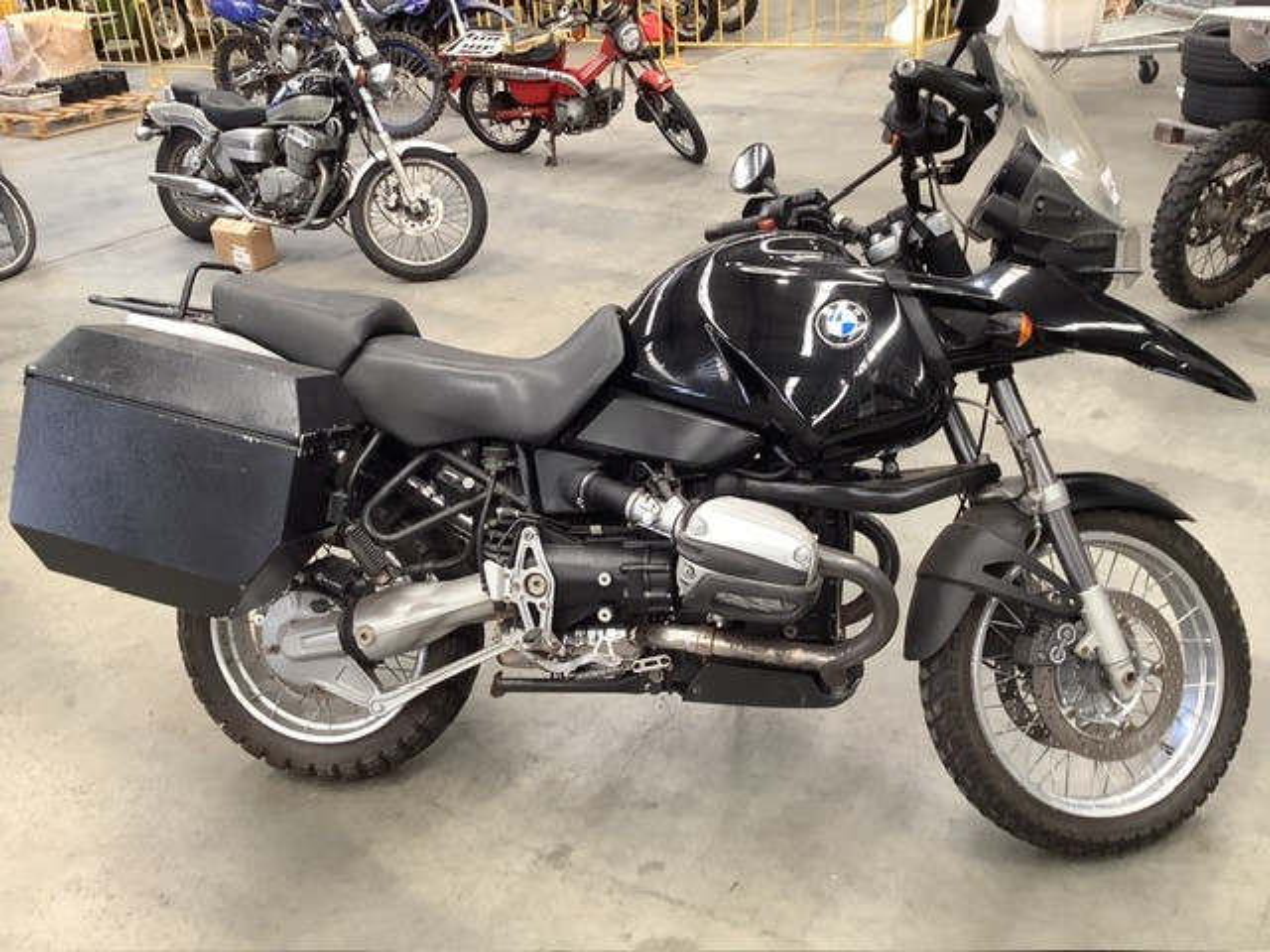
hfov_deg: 58.4
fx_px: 1137
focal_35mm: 31
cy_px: 476
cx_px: 635
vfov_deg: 45.4
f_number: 2.4
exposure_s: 1/50
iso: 80
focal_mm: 3.3
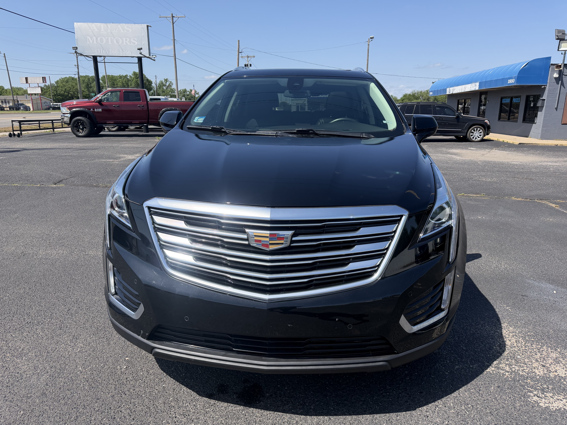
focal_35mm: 24
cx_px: 284
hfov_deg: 71.6
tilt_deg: -15.1
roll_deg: -0.1
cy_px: 212
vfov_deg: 56.8
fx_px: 393
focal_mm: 6.76
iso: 100
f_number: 1.78
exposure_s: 1/4167
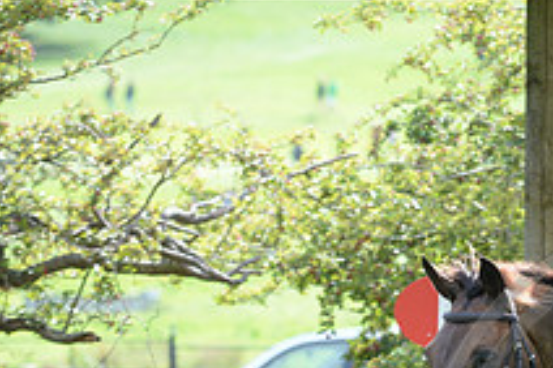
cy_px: 444
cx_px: 694
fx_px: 8196
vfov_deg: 2.6
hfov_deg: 3.9
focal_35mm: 534
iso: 800
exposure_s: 1/800
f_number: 5.6
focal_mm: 195
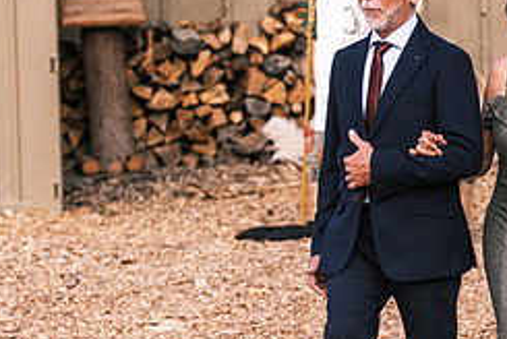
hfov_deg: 6.6
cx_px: 501
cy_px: 222
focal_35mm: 310
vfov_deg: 4.4
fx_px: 4371
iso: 400
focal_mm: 87.1
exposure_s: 1/950
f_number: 2.8
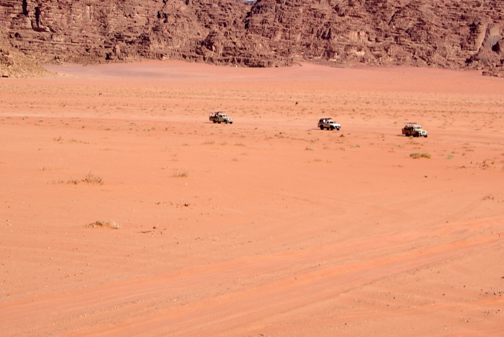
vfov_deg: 16.6
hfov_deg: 24.7
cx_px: 282
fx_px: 1148
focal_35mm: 82
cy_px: 60
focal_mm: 29
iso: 100
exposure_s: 1/500
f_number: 8
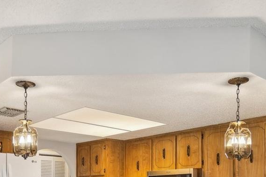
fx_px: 310
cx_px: 120
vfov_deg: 28.2
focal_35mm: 42
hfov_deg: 46.3
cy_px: 208
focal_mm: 10
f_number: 8
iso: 400
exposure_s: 1/60
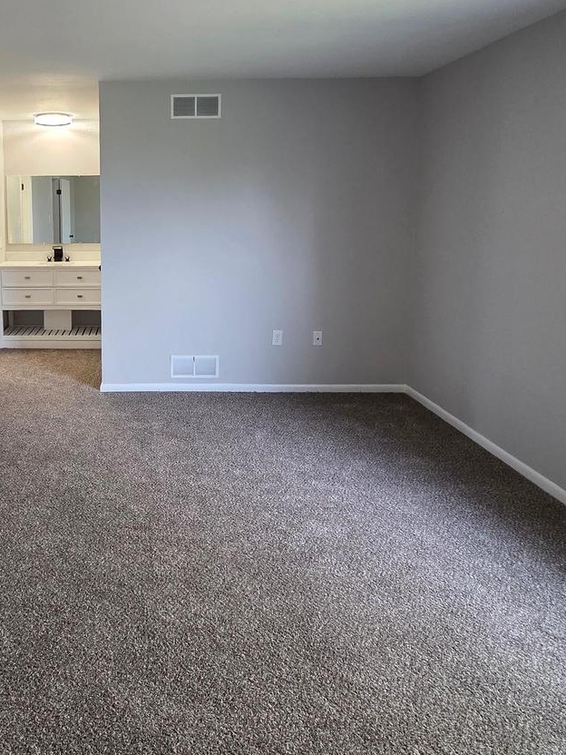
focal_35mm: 24
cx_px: 120
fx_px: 523
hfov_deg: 53.4
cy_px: 277
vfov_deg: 70.3
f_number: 2.2
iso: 200
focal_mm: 2.2
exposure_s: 1/60
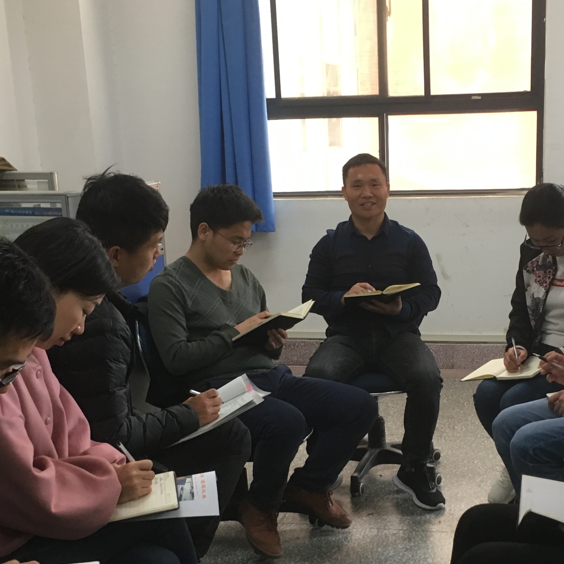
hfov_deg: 30.3
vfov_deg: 30.1
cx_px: 379
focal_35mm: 56
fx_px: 1032
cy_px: 411
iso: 125
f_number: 2.2
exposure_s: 1/33
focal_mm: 4.15
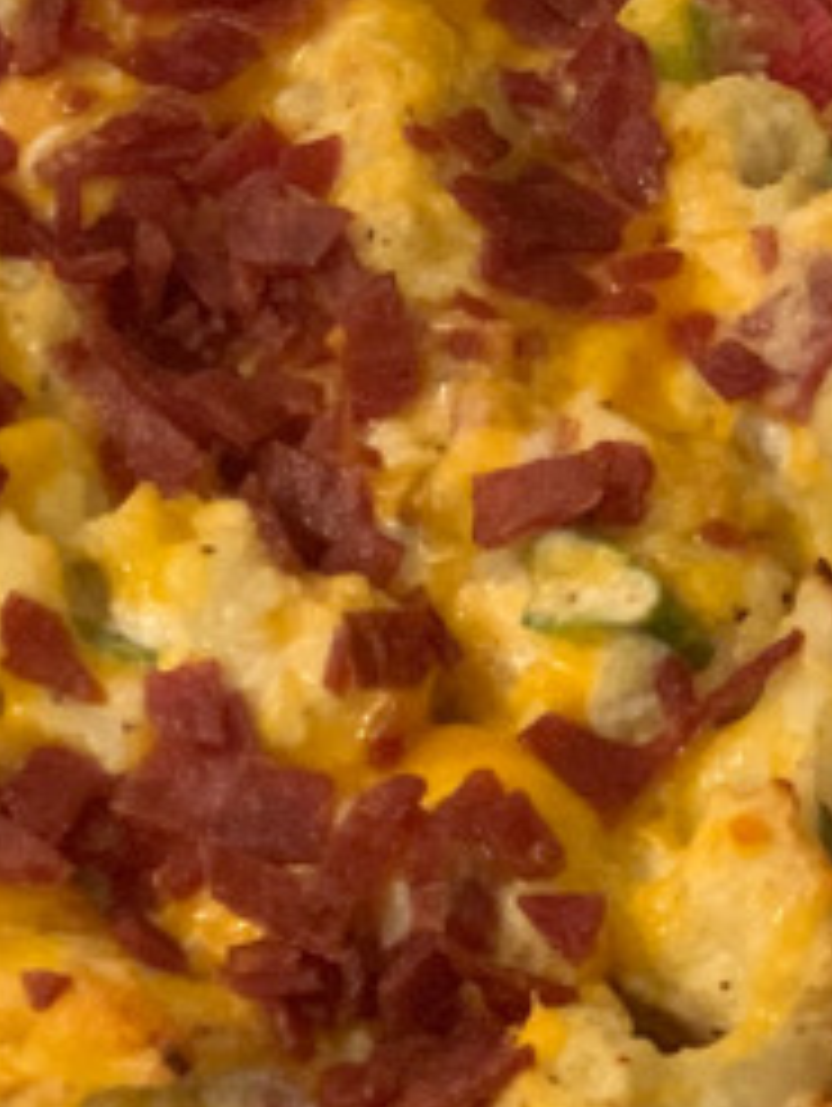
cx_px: -225
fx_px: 5758
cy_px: 727
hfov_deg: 8.2
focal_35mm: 180
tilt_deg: -54.3
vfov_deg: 11.0
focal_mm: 6
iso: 640
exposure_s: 1/30
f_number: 2.4
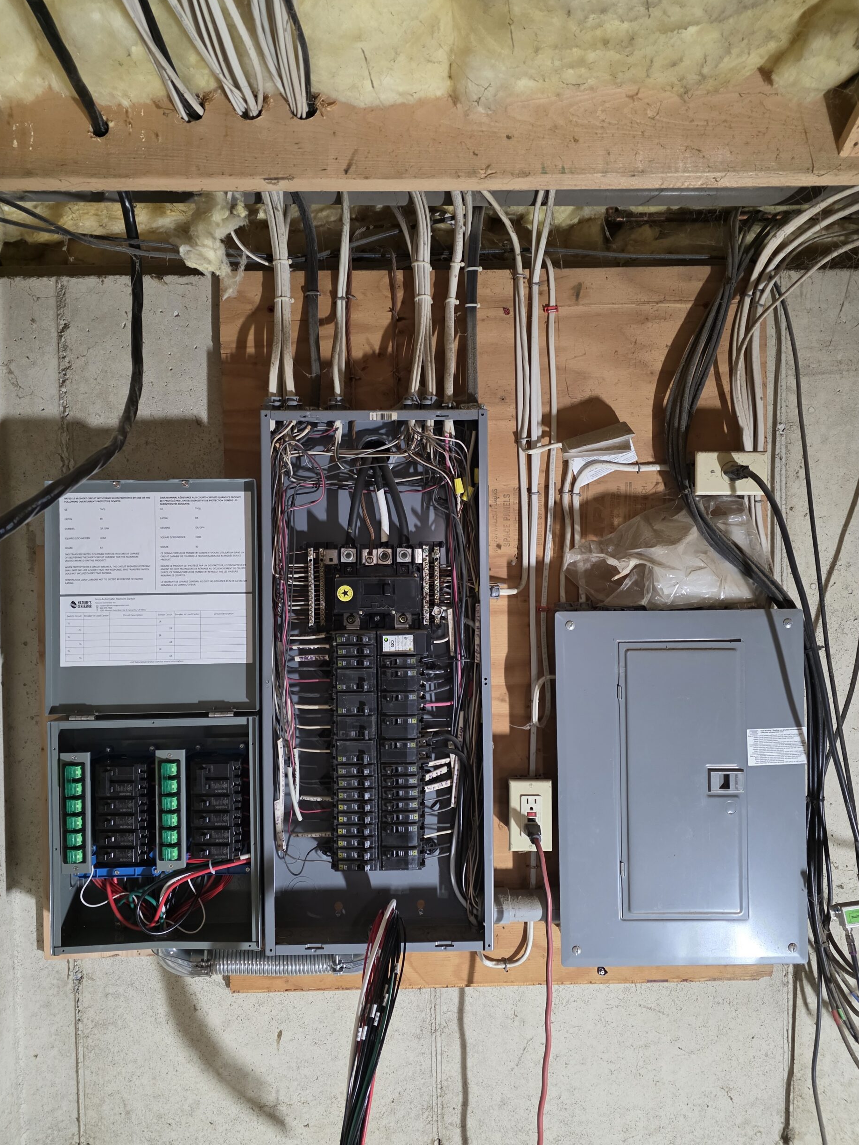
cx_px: 412
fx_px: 794
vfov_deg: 71.6
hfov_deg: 56.8
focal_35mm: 24
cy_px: 586
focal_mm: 6.3
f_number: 1.7
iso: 640
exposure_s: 1/120
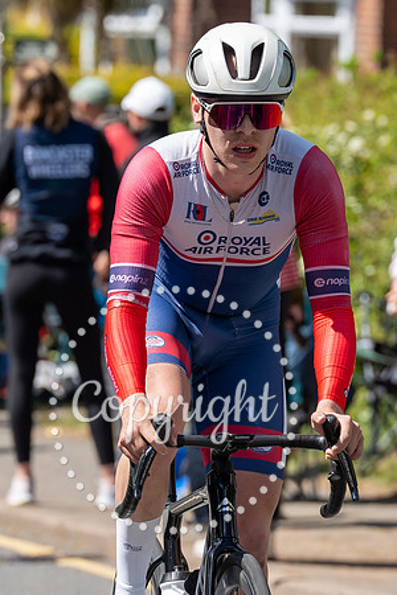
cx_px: 180
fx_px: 8211
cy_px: 258
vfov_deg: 4.2
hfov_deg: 2.8
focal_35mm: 496
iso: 320
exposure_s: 1/1000
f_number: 5.6
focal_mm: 200
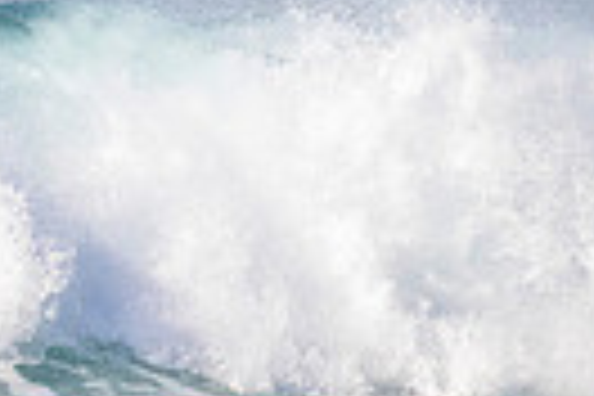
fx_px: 60435
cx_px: -590
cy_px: 209
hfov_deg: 0.6
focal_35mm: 3663
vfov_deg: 0.4
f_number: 11
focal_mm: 800
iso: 1400
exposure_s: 1/2000
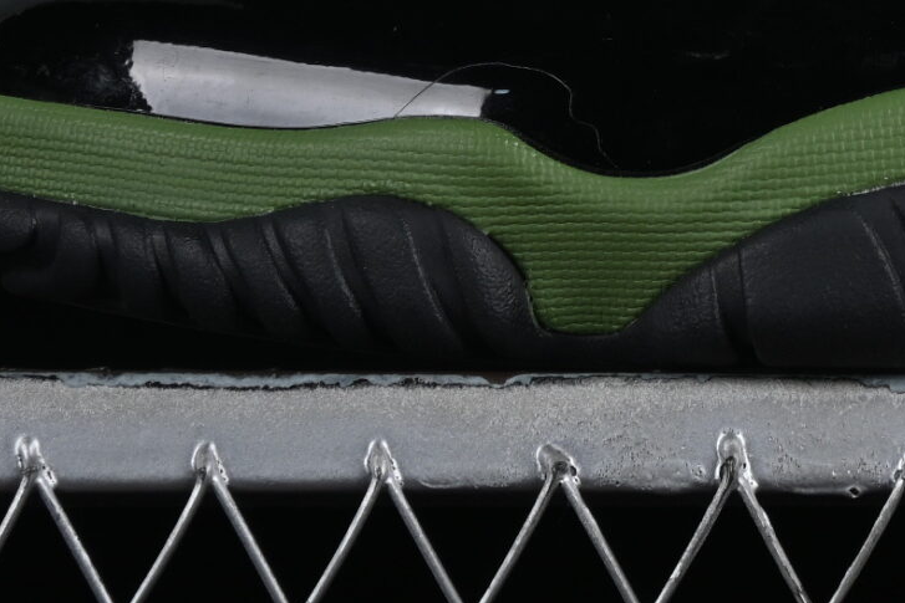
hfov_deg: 7.8
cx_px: 931
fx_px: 6638
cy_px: -311
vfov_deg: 5.2
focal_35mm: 264
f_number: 6.3
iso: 160
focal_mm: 50
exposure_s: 1/200
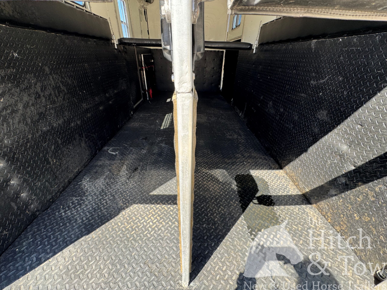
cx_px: 194
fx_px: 157
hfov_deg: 102.1
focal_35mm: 14
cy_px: 145
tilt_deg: -29.3
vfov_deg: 85.7
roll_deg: -1.8
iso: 40
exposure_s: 1/99
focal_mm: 2.22
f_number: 2.2
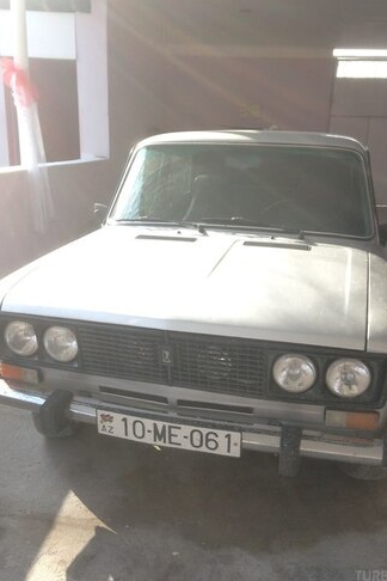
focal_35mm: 35
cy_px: 295
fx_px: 564
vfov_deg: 54.4
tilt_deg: -11.7
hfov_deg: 37.8
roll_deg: -3.6
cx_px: 204
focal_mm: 4.12
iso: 50
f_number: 2.4
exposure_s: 1/241
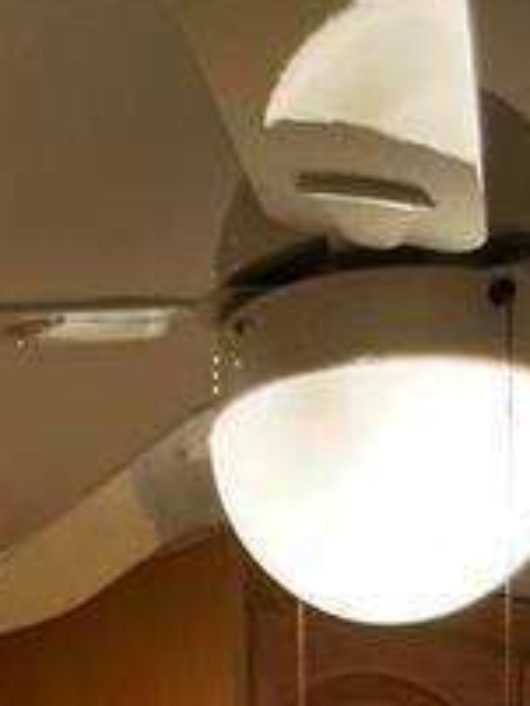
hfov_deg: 9.5
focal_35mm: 155
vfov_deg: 10.0
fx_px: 3161
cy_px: 2027
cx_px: 49
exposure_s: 1/60
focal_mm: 5.1
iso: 64
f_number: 1.6
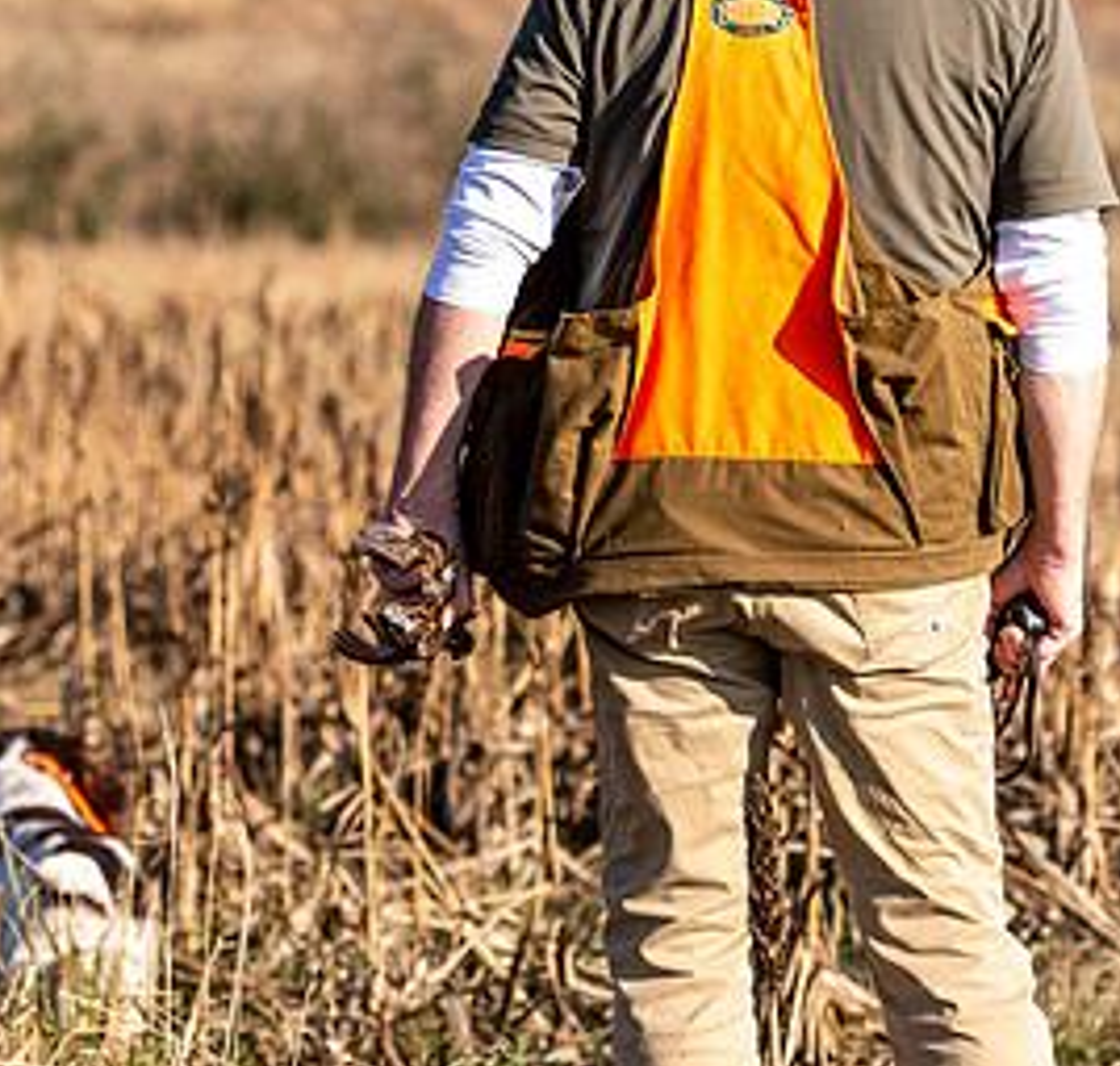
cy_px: 333
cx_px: 346
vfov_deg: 7.4
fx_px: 8289
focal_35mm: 232
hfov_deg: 7.7
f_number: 4
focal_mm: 102
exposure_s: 1/1600
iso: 200
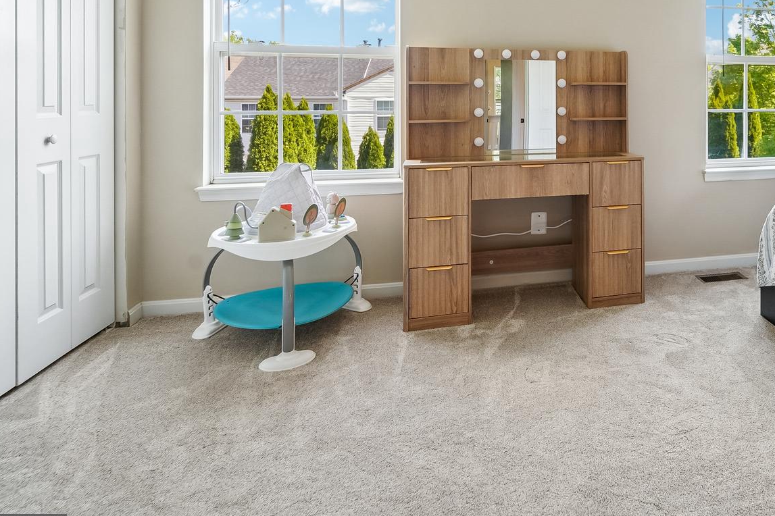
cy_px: 102
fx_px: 538
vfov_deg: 48.3
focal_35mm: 25
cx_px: 609
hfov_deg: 65.7
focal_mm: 14
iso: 400
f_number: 8
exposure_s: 1/40
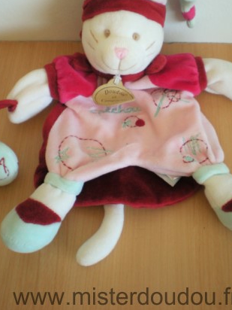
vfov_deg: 39.4
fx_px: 429
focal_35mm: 48
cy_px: 116
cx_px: 125
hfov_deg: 30.3
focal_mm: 6.3
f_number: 3.1
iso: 200
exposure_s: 1/49.8
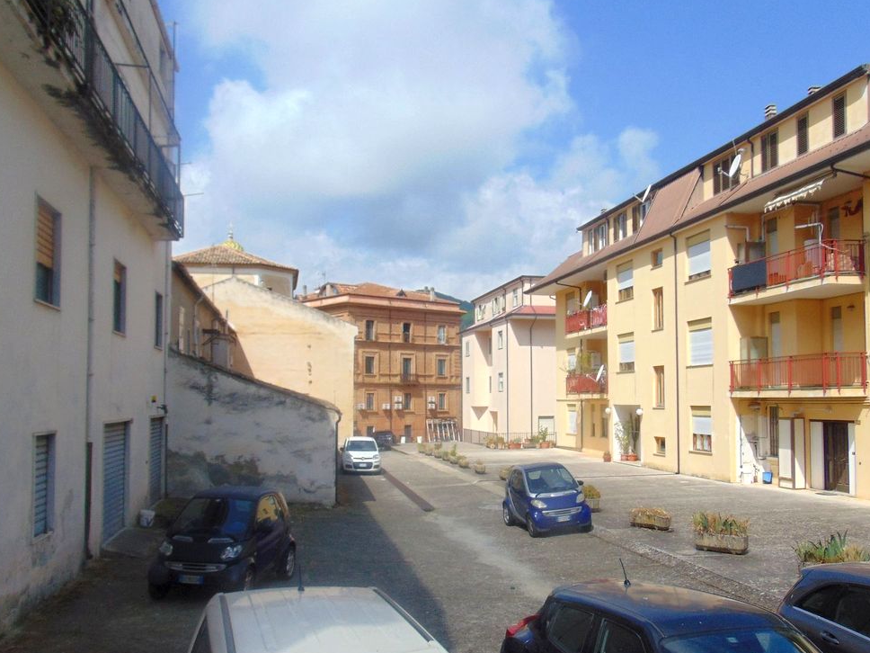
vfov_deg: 45.4
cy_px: 366
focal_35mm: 31
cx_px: 456
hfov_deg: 58.3
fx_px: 779
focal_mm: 4.5
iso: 80
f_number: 3
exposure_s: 1/1000
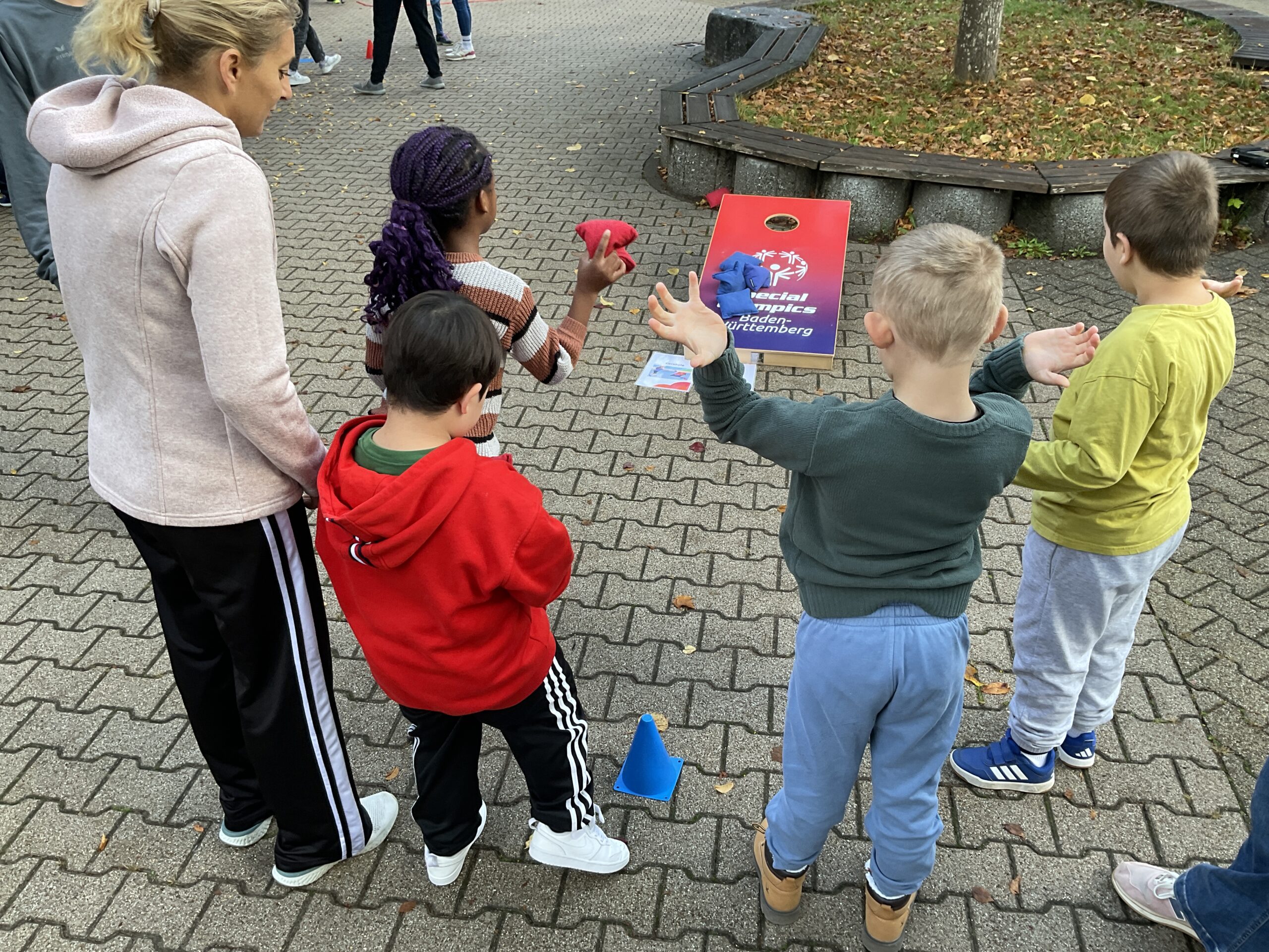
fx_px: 1063
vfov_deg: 48.2
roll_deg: +1.6
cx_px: 634
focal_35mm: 29
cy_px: 476
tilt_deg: -29.7
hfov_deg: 61.7
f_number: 1.8
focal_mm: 3
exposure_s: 1/120
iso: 40
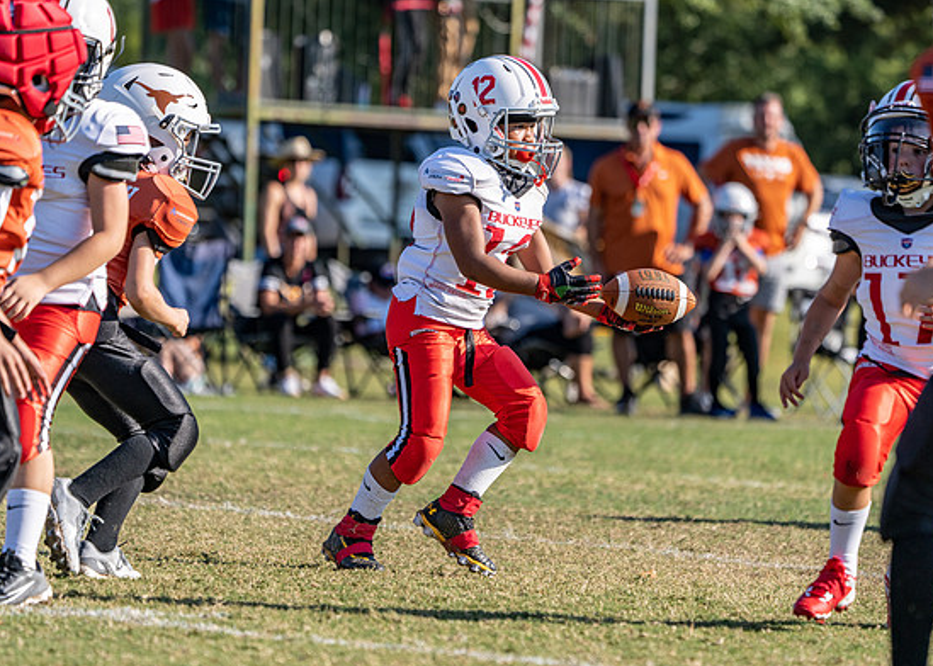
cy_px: 350
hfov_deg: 6.7
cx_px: 471
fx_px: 7948
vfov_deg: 4.8
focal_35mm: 300
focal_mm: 271
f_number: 5.6
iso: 320
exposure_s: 1/1250
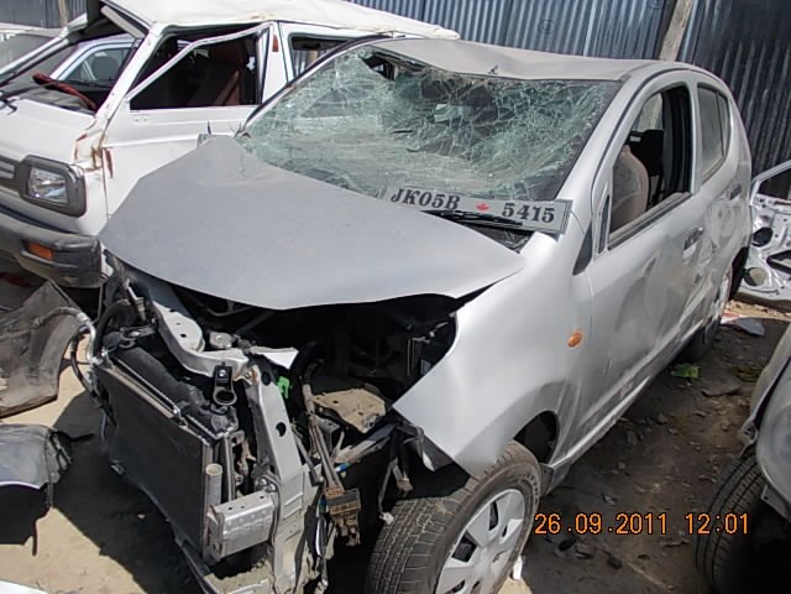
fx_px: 640
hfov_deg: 63.4
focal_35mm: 28
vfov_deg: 49.7
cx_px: 396
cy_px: 297
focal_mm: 4
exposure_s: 1/500
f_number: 5.4
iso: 80
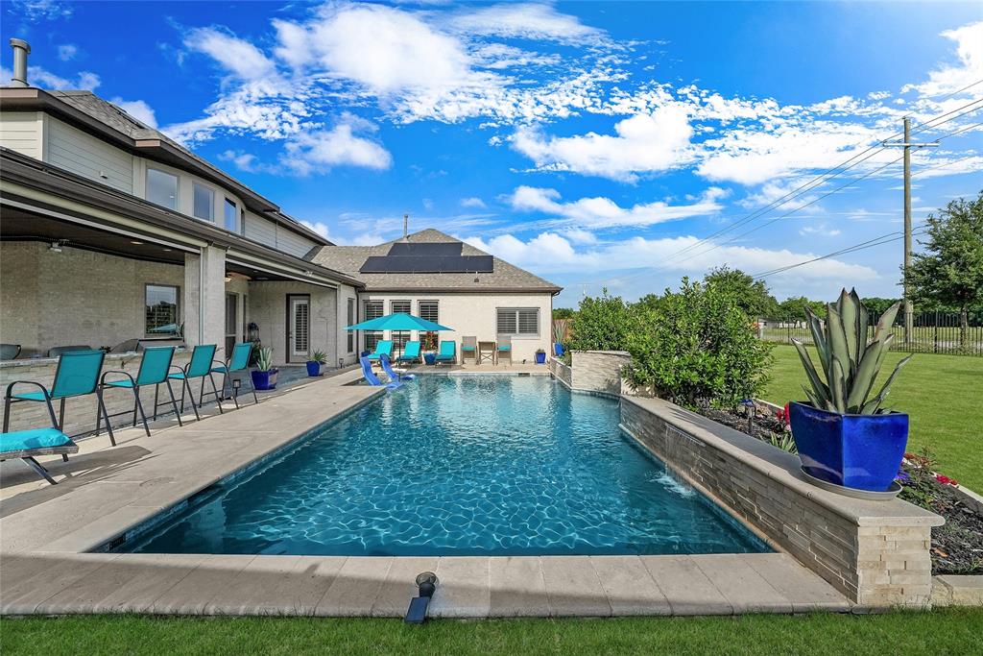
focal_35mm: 13
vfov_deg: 85.4
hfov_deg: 108.3
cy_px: 328
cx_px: 492
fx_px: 355
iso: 1600
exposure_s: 1/4000
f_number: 8
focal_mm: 13
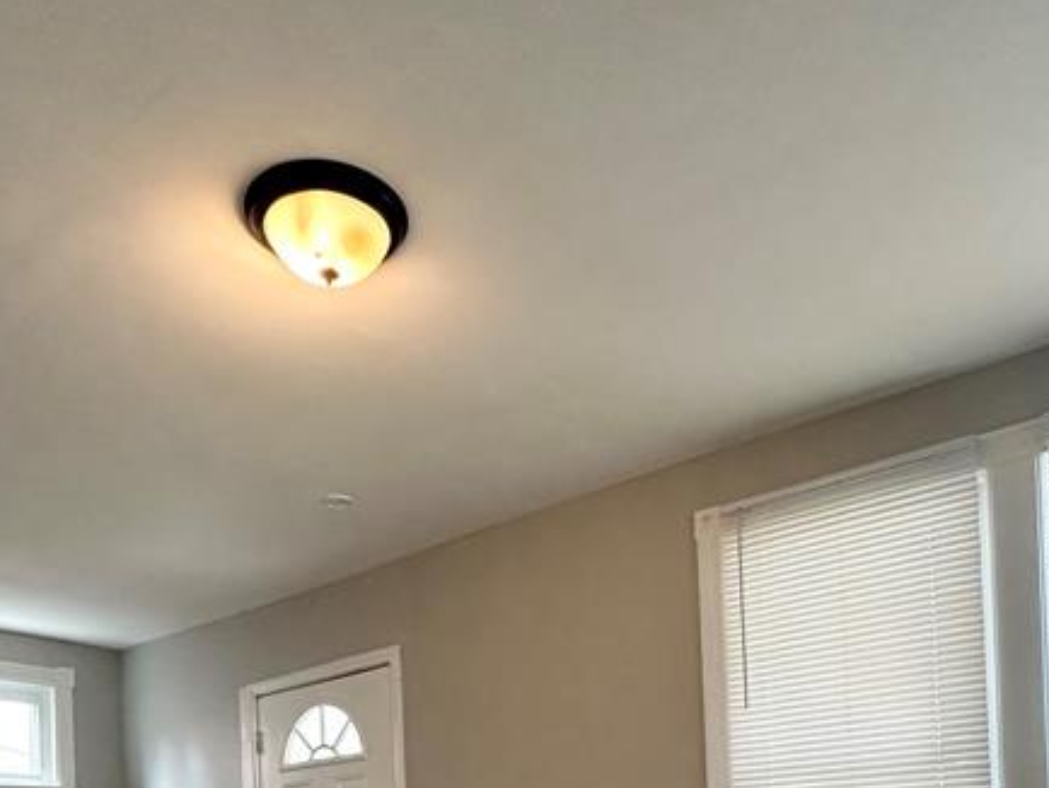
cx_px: 522
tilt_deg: +0.7
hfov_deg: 55.3
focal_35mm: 33
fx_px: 1001
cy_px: 877
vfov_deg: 36.1
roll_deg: +1.9
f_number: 2.2
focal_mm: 2.22
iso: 250
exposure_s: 1/120
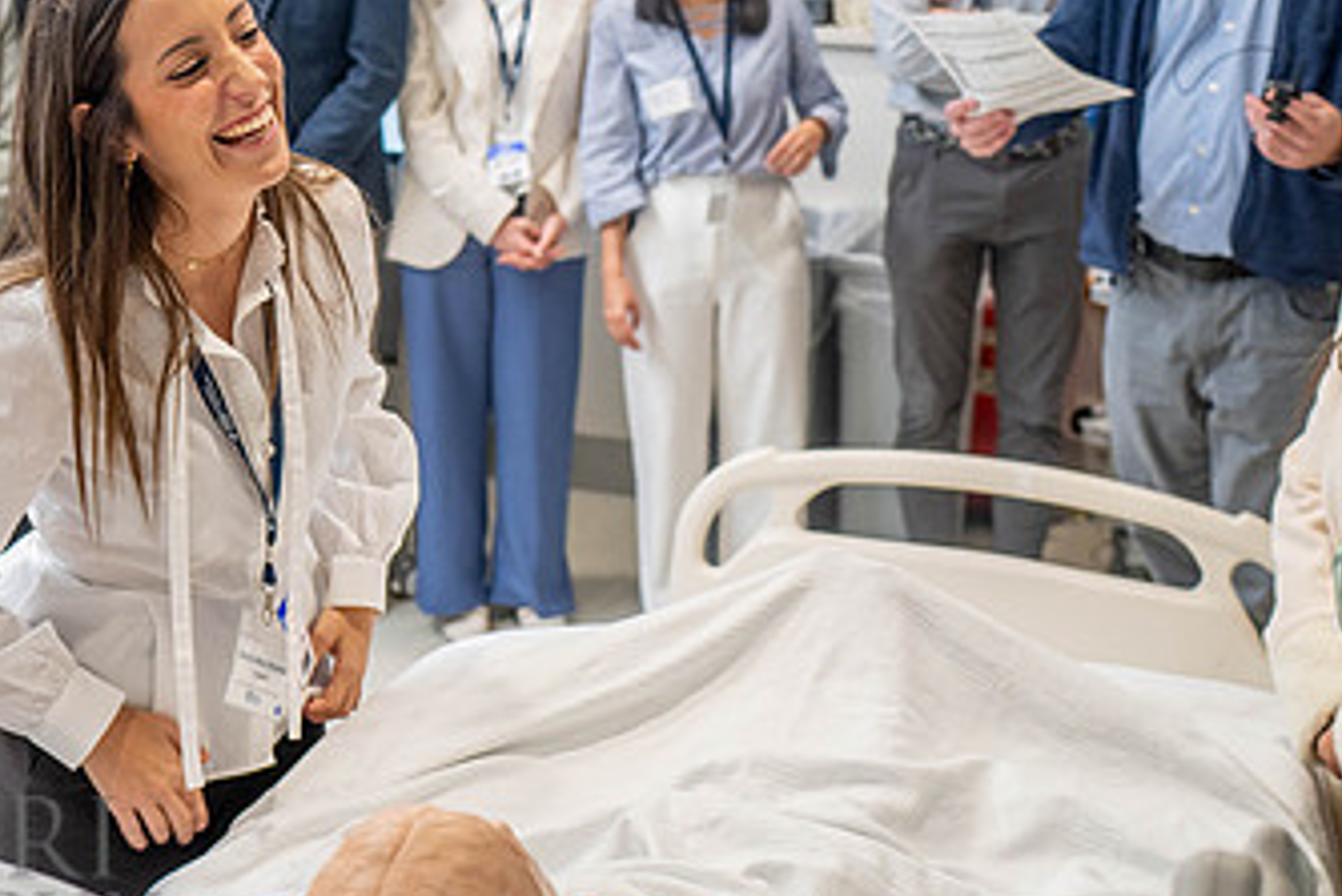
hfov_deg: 32.3
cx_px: 615
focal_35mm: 62
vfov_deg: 21.7
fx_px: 2312
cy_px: 219
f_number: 3.2
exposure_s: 1/200
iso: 800
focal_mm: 35
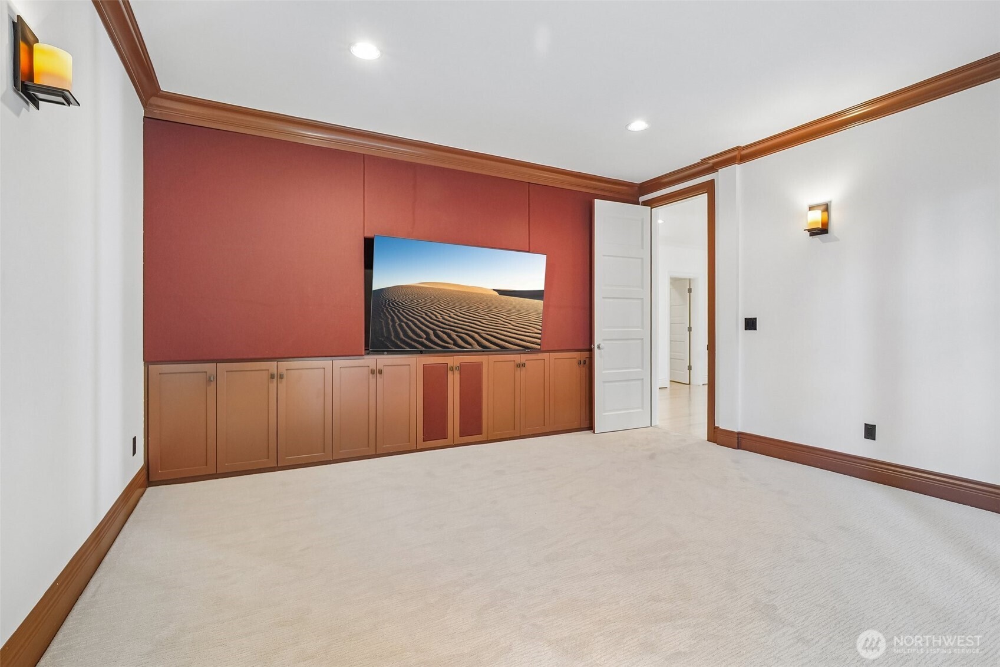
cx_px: 500
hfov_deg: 96.7
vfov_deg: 73.7
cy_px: 334
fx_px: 444
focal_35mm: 16
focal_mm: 16
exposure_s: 1/10
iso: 1600
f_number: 8
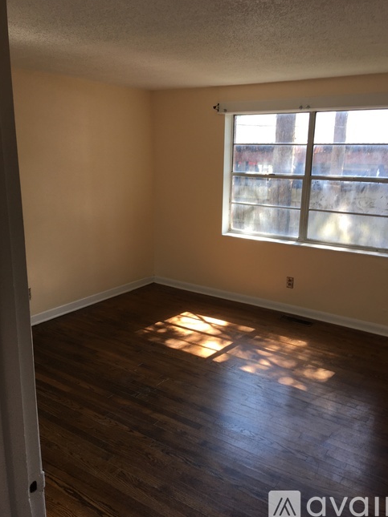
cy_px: 255
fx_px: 449
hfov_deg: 46.8
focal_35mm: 30
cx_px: 198
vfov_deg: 60.0
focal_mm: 4.15
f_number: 2.2
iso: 25
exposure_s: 1/40
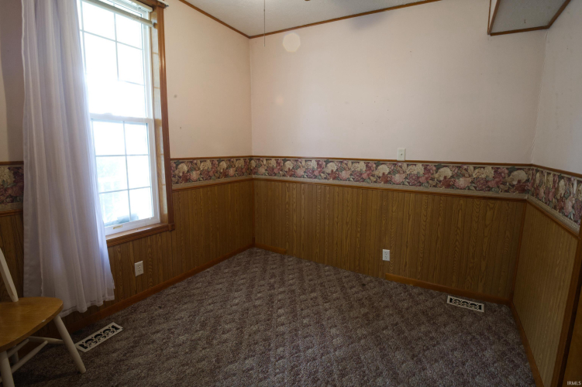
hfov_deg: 93.3
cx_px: 291
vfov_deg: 70.4
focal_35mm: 17
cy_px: 194
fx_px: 275
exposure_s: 1/6
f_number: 13
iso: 1600
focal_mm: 17
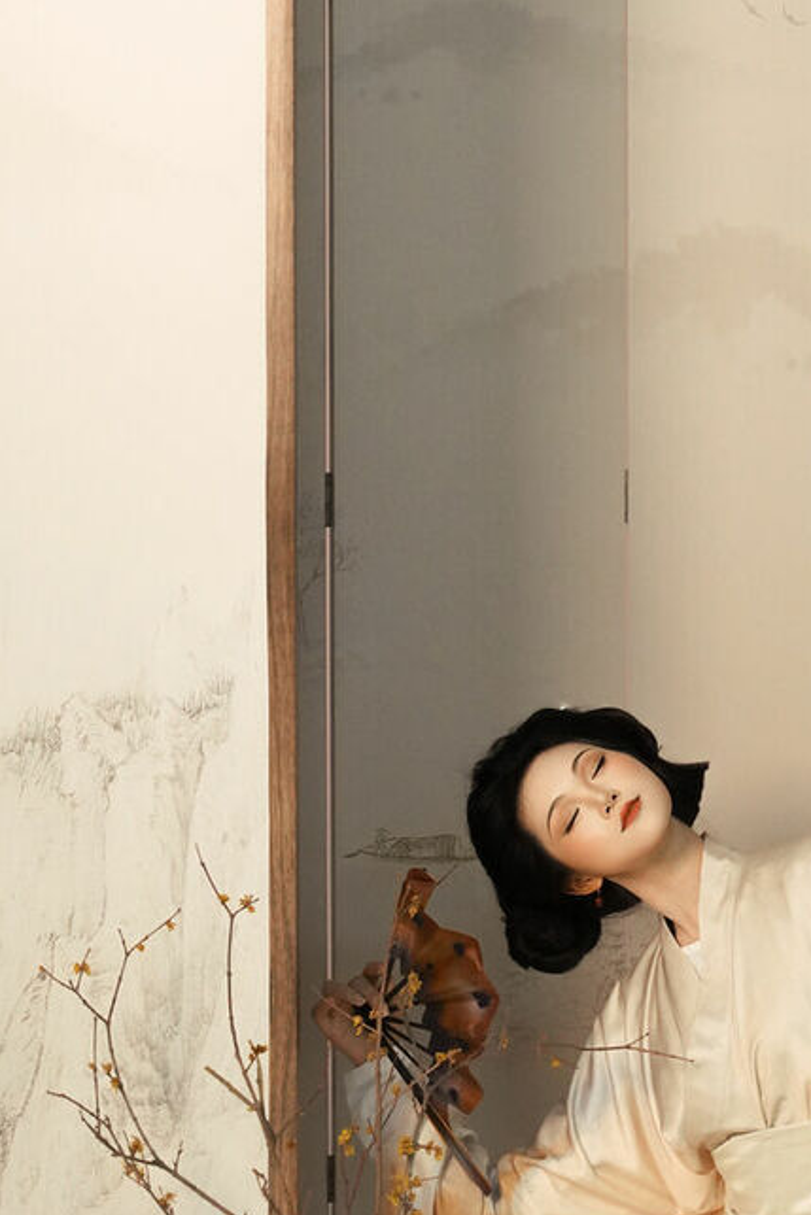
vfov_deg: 17.0
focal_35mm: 120
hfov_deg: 11.4
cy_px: 502
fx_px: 4053
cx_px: 720
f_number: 6.3
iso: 2500
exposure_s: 1/100
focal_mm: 49
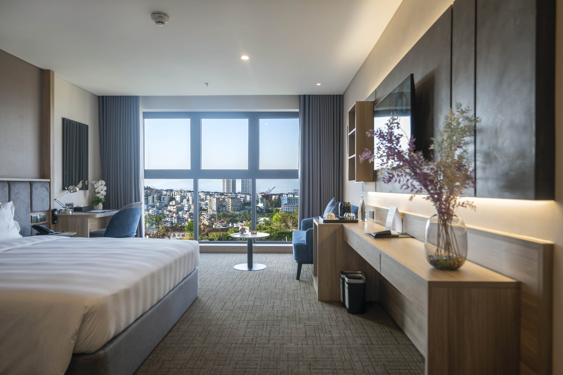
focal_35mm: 23
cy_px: 188
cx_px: 282
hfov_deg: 76.1
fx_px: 360
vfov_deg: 55.1
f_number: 4
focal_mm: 23
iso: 200
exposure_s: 1/25
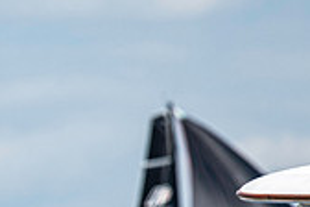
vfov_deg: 0.9
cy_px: 298
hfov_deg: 1.3
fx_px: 13691
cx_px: -179
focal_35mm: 1590
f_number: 5
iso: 320
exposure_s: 1/2500
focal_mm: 300
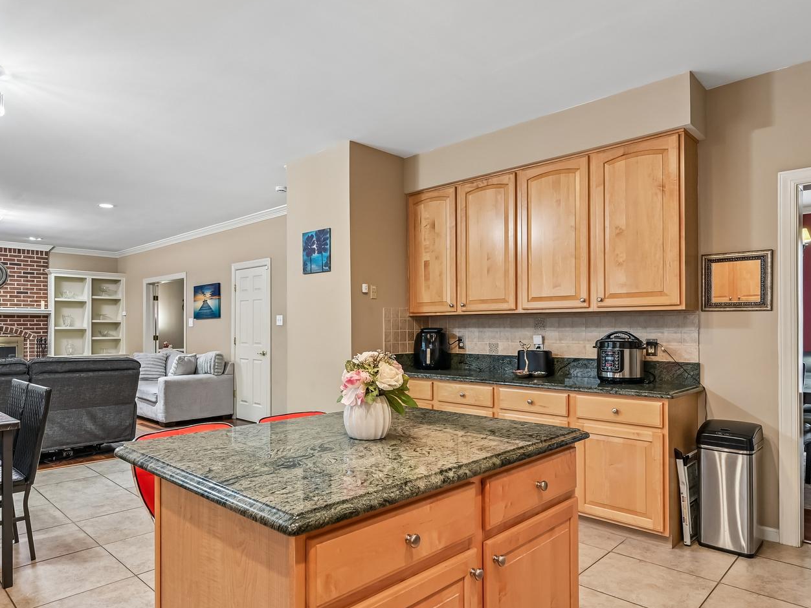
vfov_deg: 61.1
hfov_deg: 75.9
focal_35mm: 22
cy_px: 319
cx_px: 347
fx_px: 515
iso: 400
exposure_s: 1/8
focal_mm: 14
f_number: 8
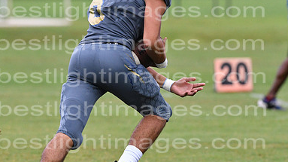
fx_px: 5450
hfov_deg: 3.0
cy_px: 28
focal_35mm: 714
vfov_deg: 1.7
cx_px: 95
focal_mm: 300
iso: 2500
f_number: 5.6
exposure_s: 1/1000
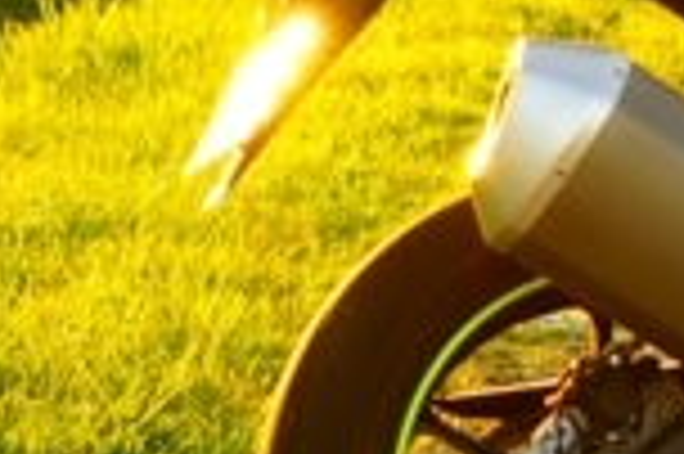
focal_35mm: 396
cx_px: 1350
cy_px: -207
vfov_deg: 3.5
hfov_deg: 5.1
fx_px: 7516
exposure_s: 1/80
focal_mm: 75
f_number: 5.6
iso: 160
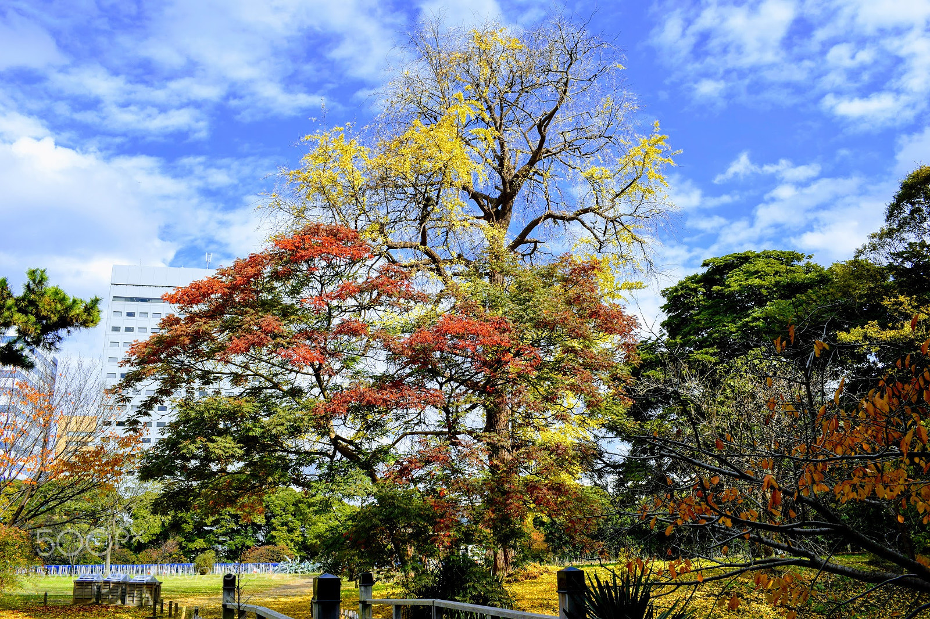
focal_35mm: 32
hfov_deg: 59.5
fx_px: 814
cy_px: 310
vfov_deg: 41.7
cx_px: 465
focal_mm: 21
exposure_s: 1/320
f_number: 9
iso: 200
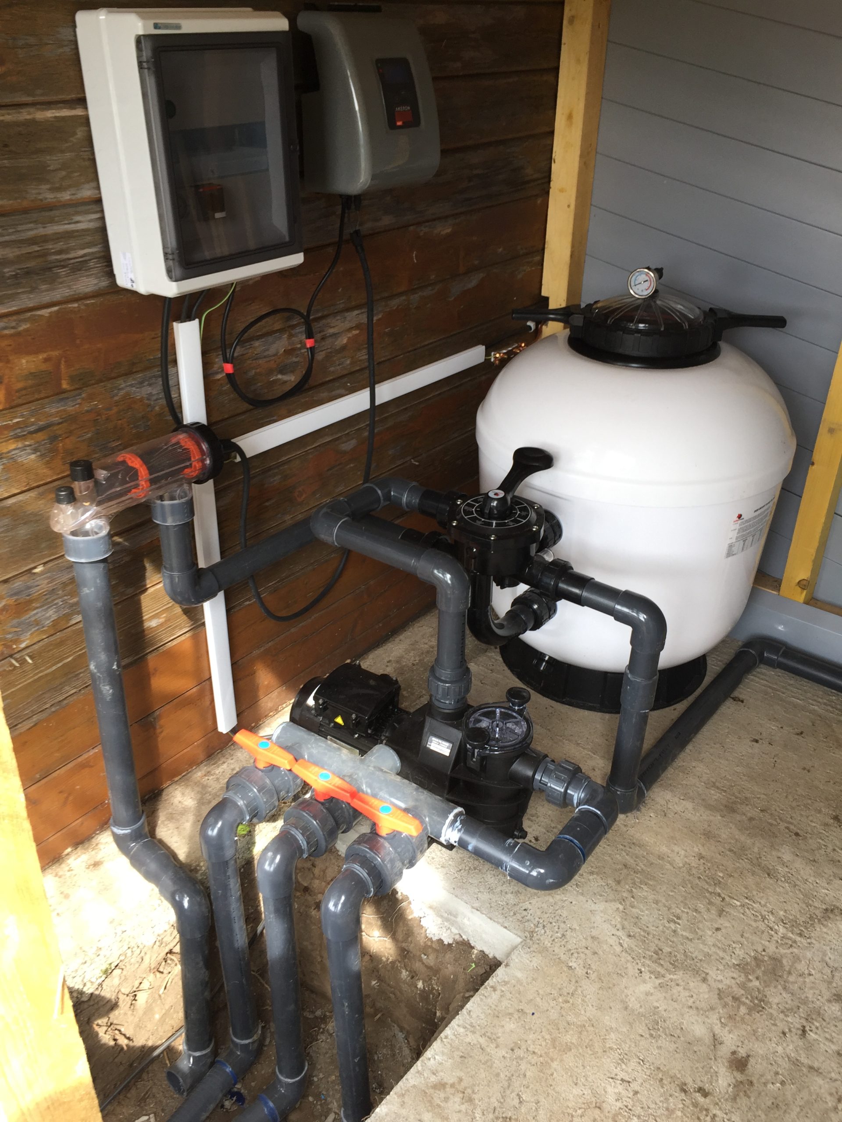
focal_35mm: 29
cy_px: 561
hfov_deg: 48.2
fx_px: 941
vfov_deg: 61.7
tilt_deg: -30.2
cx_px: 421
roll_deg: -1.3
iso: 32
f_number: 2.2
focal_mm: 4.15
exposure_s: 1/50
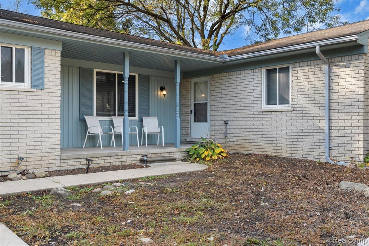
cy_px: 123
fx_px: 359
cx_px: 184
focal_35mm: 35
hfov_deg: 54.4
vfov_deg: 37.8
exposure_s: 1/40
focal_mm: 35
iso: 100
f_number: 8
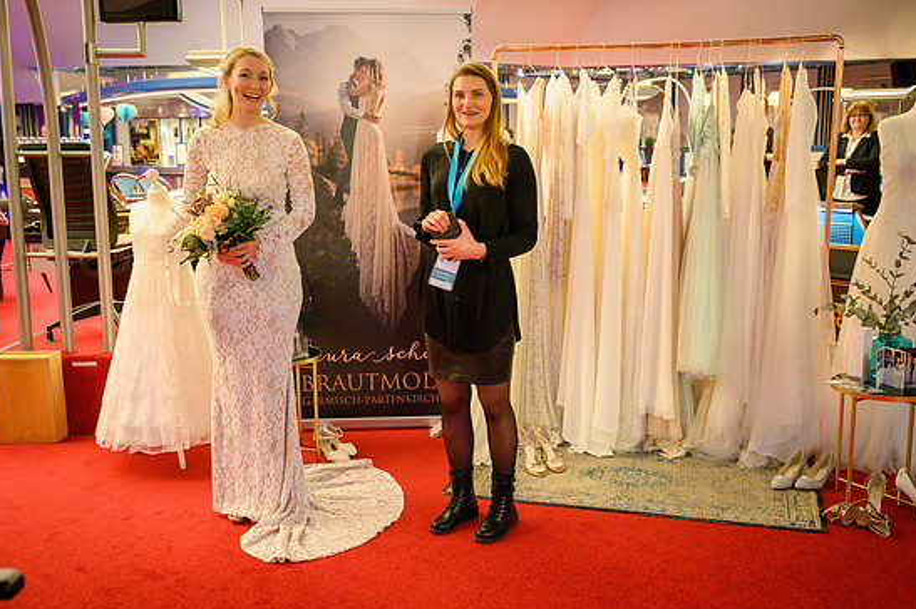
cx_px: 472
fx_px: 890
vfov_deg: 37.8
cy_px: 308
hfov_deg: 54.5
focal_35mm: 35
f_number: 4.5
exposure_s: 1/60
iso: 6400
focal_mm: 33
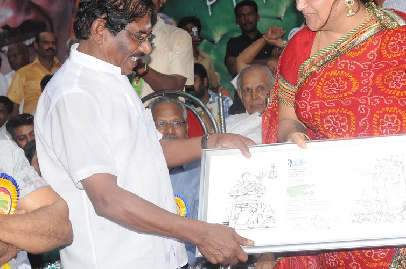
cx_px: 211
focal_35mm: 92
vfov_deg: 14.9
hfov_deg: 22.2
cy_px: 104
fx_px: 1033
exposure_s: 1/125
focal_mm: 45
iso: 1250
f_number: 11
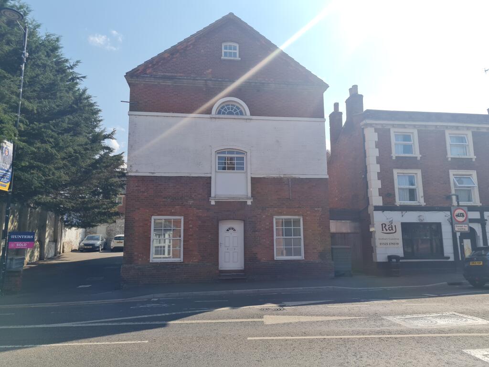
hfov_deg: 67.3
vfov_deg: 53.1
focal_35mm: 26
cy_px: 184
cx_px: 244
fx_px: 367
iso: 50
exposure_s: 1/3289
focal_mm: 5.4
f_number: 1.8
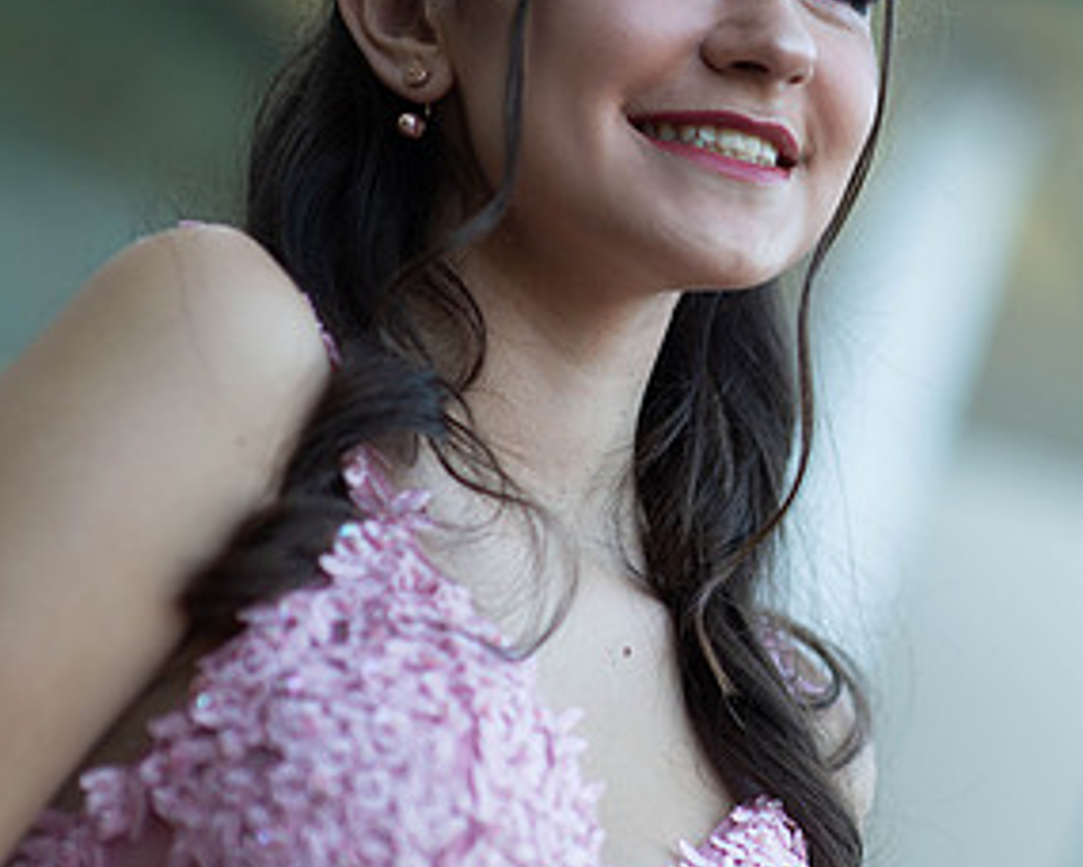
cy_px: 376
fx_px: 5193
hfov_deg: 11.9
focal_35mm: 162
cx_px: 817
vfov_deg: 9.5
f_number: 2
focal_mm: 85
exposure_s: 1/640
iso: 250
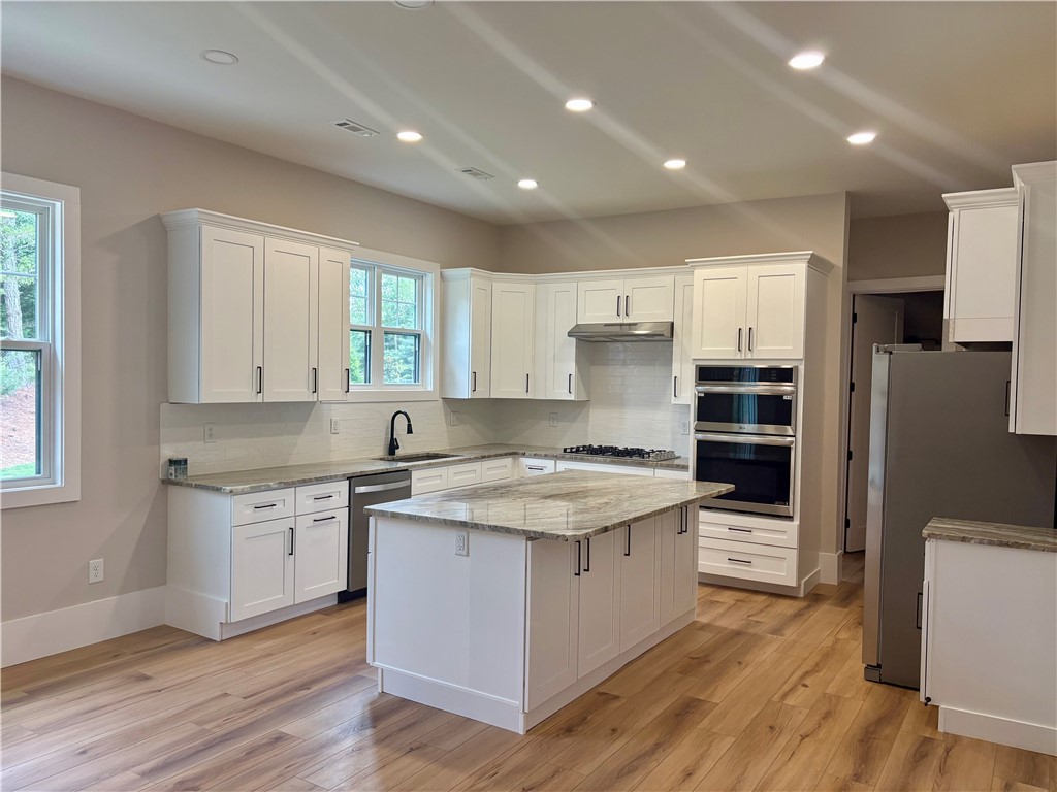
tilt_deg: -1.7
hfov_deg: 67.3
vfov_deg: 53.1
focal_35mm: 26
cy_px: 396
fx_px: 794
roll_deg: -1.0
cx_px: 528
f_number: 1.6
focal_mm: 5.96
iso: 100
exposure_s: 1/124
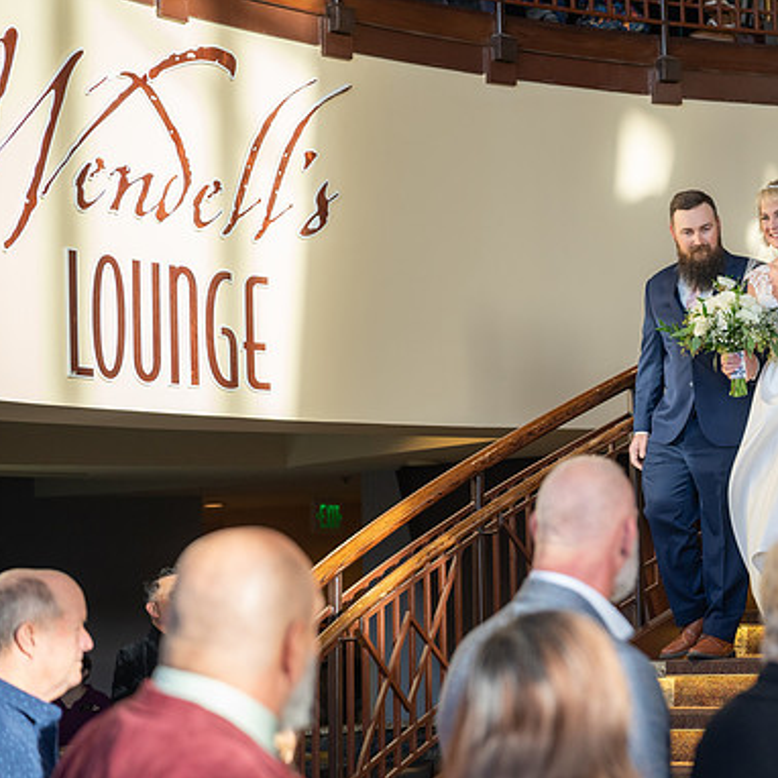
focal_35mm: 109
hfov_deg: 15.8
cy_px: 359
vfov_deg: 16.0
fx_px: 2772
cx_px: 694
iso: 320
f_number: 2.8
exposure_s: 1/200
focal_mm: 70
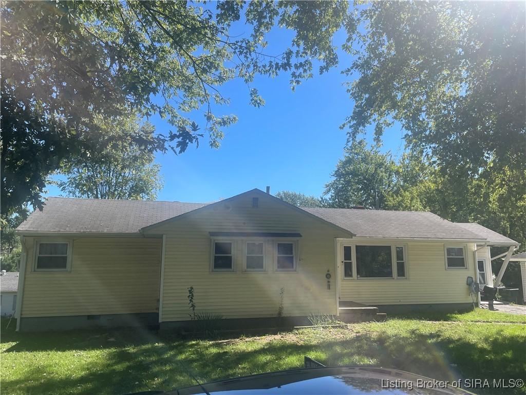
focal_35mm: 26
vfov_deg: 53.1
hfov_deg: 67.3
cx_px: 263
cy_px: 198
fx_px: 395
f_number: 1.6
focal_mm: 4.2
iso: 32
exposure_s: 1/2174
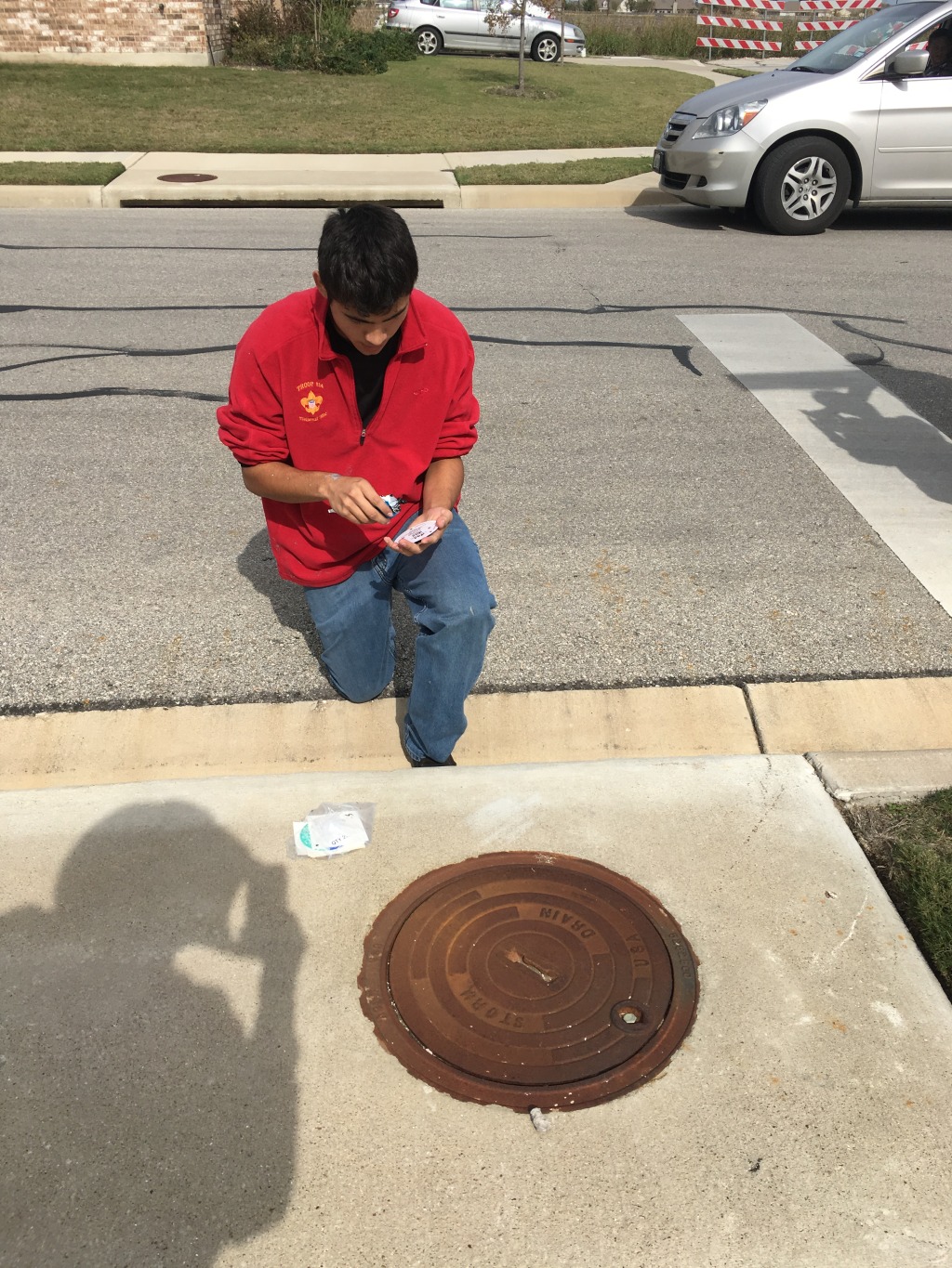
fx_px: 1063
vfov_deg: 61.7
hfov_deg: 48.2
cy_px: 634
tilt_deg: -29.1
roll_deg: +0.3
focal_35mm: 29
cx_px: 476
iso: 25
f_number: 2.2
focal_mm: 4.15
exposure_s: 1/2404
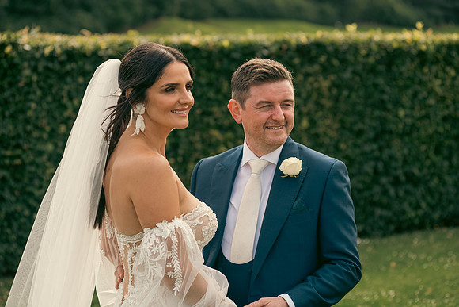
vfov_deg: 17.1
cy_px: 154
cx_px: 230
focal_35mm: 80
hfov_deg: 25.4
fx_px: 1020
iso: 100
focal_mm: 80
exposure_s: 1/320
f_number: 3.5
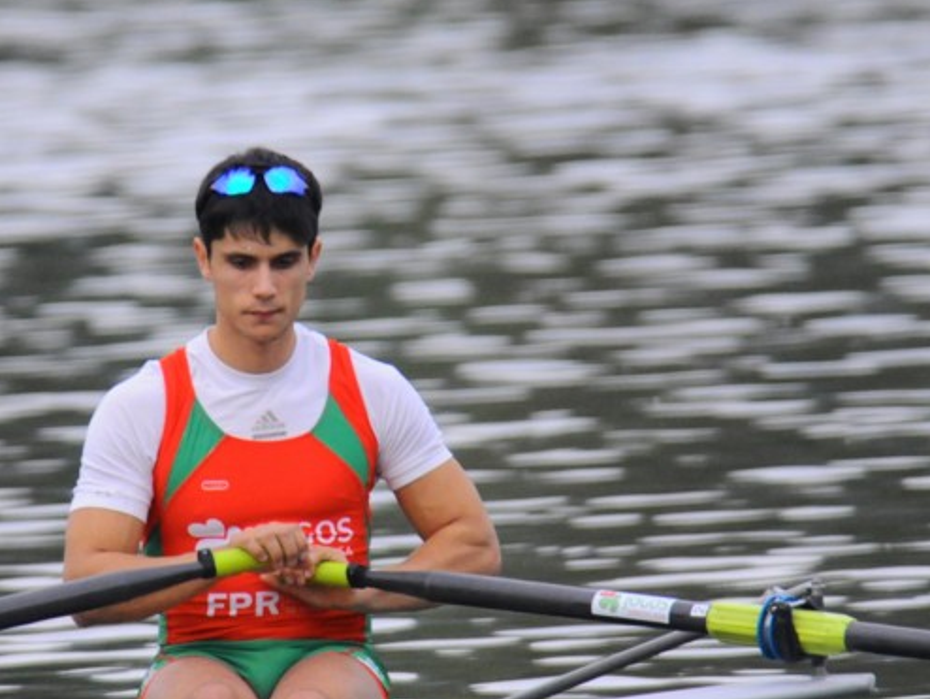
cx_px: 269
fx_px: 33680
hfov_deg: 1.6
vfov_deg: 1.2
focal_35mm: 1253
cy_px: 298
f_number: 5.6
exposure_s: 1/800
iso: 1600
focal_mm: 420
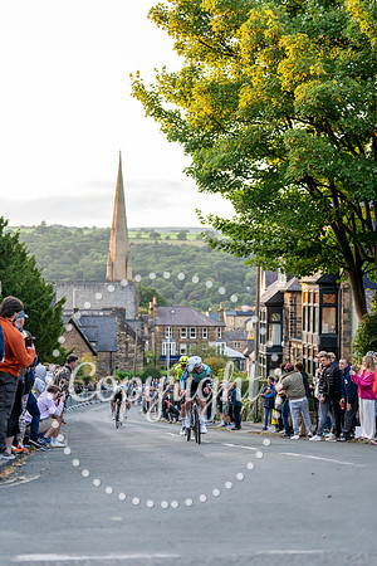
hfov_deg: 19.5
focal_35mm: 70
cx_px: 188
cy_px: 283
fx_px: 1099
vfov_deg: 28.8
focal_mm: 70
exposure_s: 1/1000
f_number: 2.8
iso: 2000
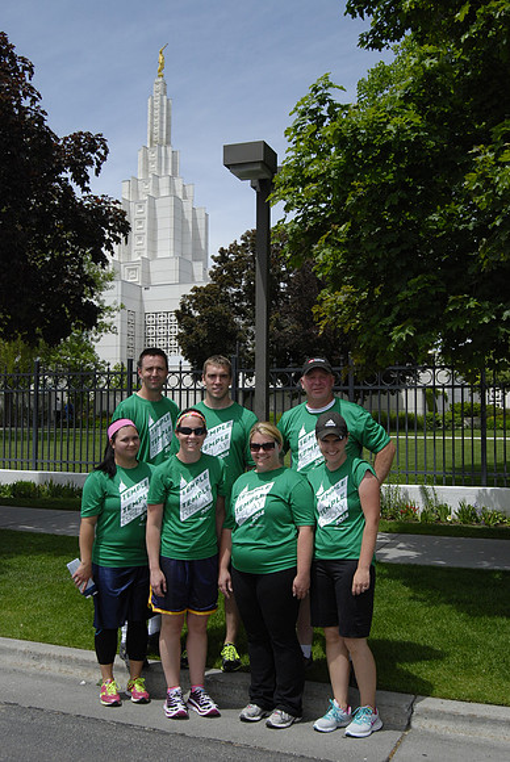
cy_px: 381
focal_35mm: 36
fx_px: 763
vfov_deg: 53.1
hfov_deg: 37.0
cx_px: 255
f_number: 10
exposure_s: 1/800
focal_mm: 24
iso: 400
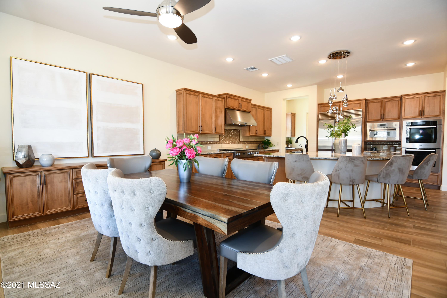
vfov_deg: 73.7
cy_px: 149
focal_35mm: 16
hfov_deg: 96.7
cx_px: 224
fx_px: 199
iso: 280
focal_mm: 11
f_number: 4
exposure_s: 1/60
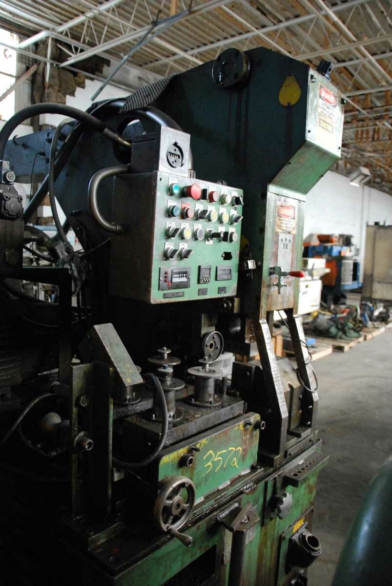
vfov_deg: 67.3
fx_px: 440
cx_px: 196
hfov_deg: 48.0
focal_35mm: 27
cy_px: 293
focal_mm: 18
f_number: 3.5
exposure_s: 1/15
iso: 1600
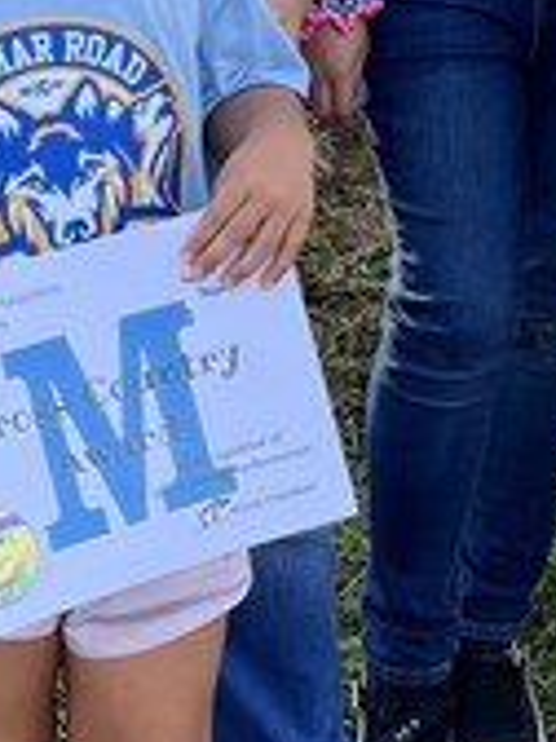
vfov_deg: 15.5
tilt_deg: -8.1
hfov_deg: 11.9
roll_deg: -0.4
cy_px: -49
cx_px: 463
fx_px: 2656
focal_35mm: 124
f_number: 1.5
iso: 50
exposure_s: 1/521
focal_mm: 5.7
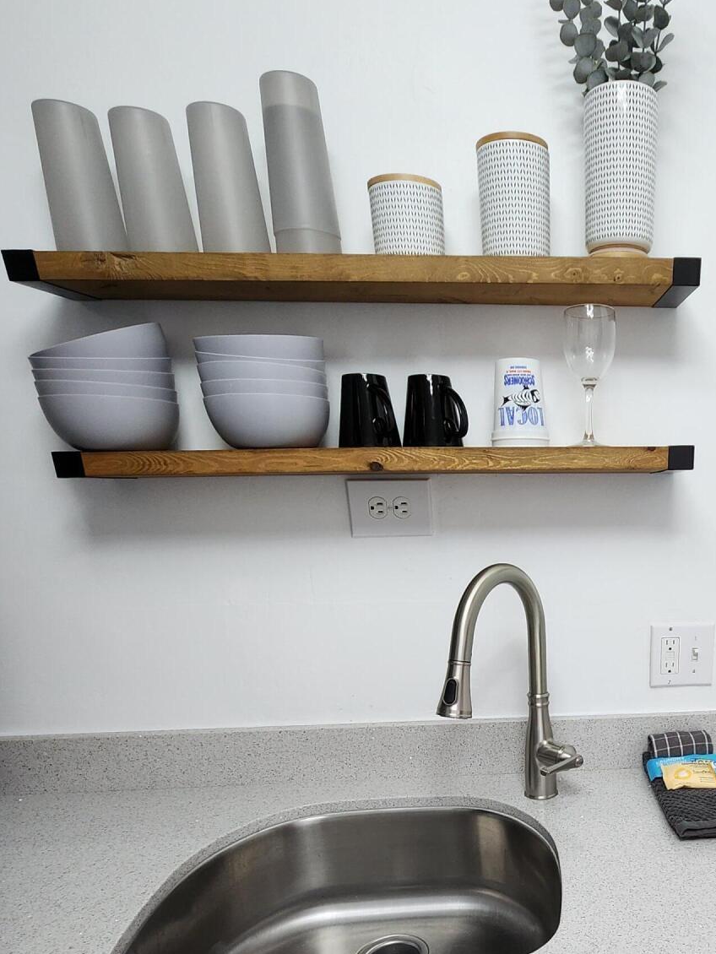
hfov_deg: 54.6
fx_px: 634
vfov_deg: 68.9
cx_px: 578
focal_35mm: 23
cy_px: 720
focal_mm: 2.2
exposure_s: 1/60
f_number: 2.2
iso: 200
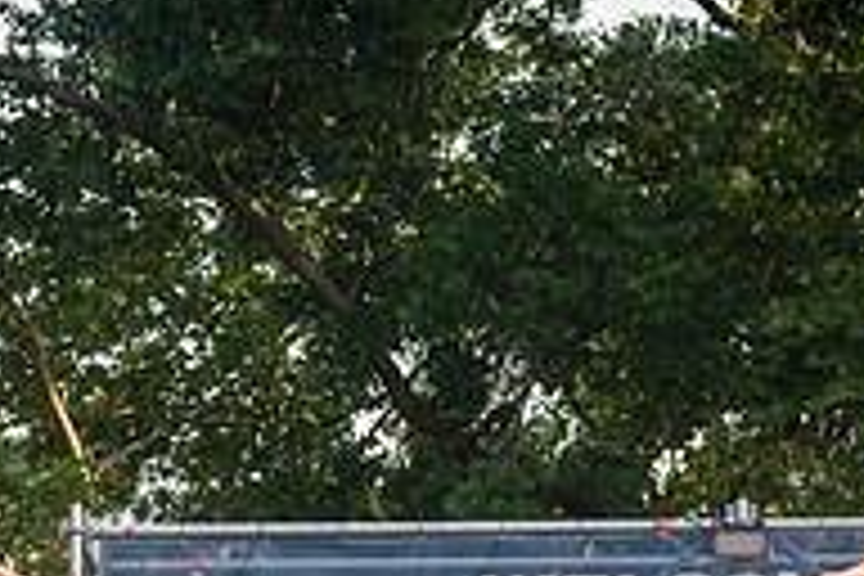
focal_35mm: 367
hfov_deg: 5.6
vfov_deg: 3.7
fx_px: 8807
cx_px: 508
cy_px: 835
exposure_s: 1/250
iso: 400
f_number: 4.5
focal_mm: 120
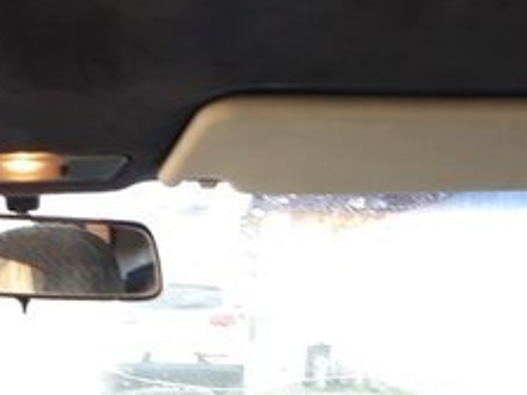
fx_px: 1217
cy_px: 550
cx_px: 83
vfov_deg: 17.0
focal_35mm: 80
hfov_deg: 23.9
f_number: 1.9
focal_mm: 3.6
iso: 40
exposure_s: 1/33
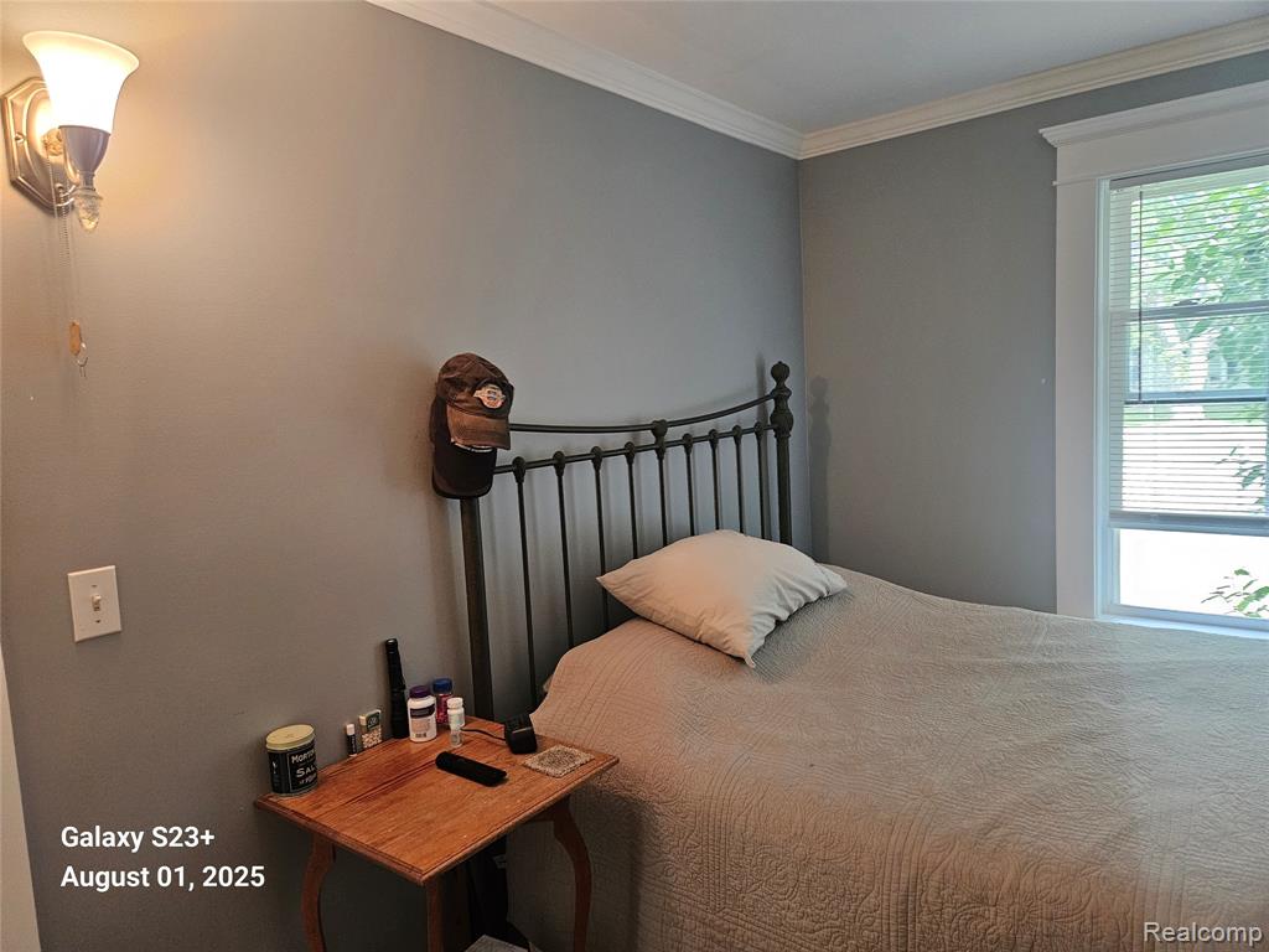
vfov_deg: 58.9
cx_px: 634
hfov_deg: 73.9
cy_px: 476
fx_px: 843
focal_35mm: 23
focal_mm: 5.4
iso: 640
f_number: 1.8
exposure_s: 1/120
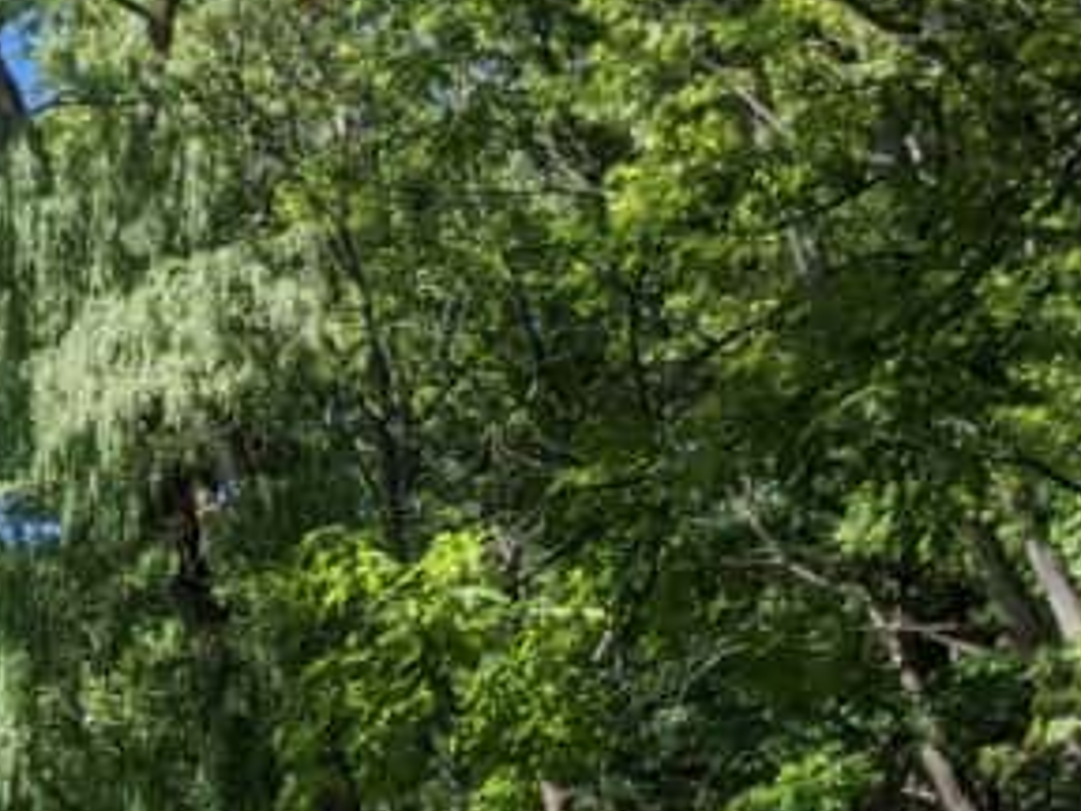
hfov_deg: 18.4
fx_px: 2998
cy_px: 721
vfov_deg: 15.2
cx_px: -480
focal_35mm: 96
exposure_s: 1/1462
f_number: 1.73
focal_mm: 4.38
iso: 48
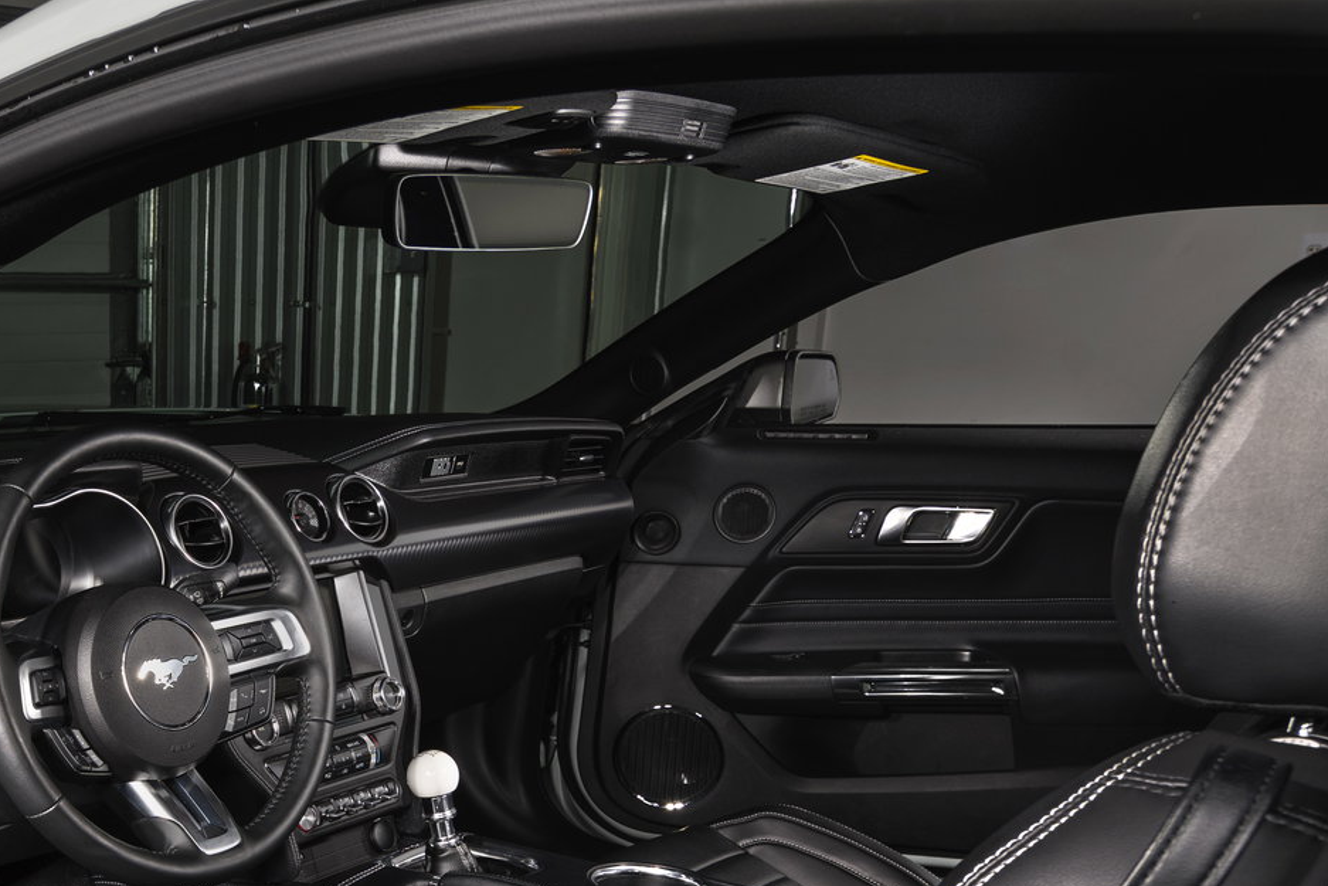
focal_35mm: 41
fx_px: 1513
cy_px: 731
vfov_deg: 31.6
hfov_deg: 44.2
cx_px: 197
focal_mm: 16
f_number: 8
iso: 100
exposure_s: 1/200
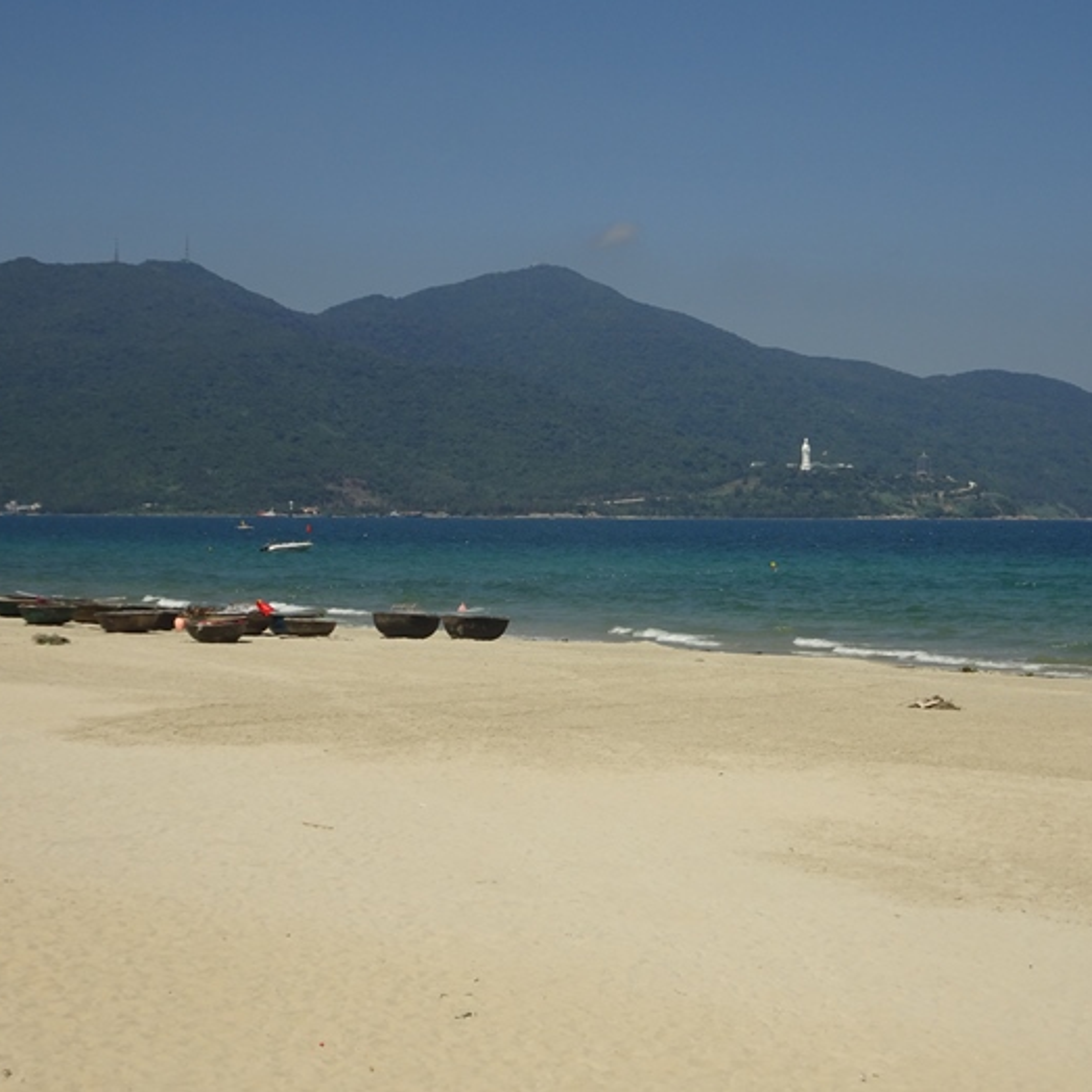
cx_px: 666
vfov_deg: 24.3
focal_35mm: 71
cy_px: 546
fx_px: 2534
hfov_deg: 24.3
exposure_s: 1/1000
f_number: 4.5
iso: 80
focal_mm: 10.23
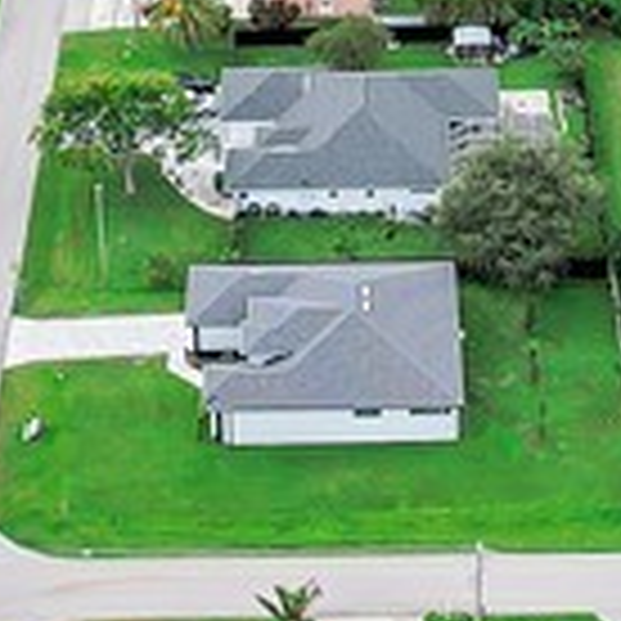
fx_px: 2984
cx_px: 338
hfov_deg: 11.9
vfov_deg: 11.2
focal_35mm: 147
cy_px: -428
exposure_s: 1/1250
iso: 100
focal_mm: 8.38
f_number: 2.8
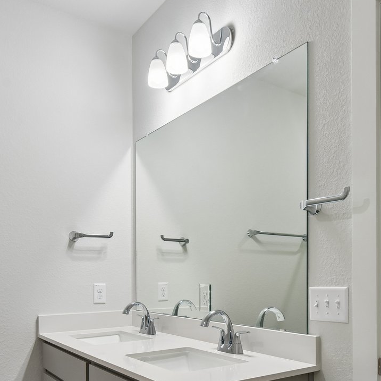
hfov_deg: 48.3
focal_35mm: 34
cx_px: 217
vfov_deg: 46.9
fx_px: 423
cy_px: 279
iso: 400
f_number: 8
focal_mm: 14
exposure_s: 1/15
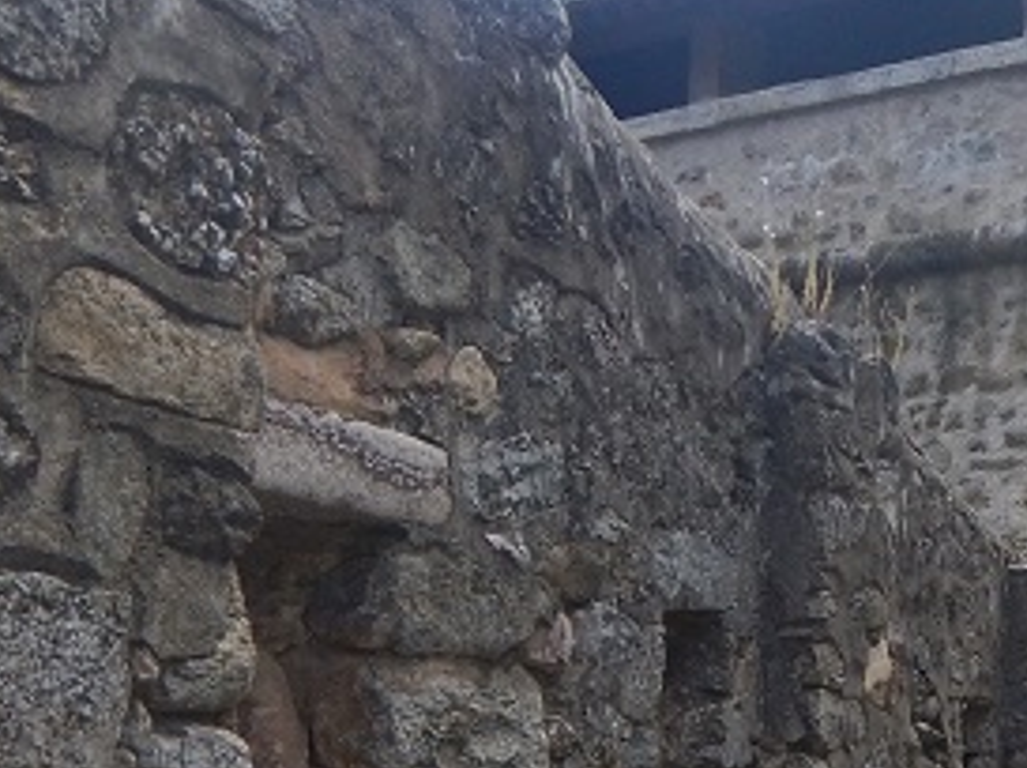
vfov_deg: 22.1
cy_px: 527
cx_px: 1129
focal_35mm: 66
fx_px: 1956
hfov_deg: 27.0
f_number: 2.8
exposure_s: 1/500
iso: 125
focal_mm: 4.3
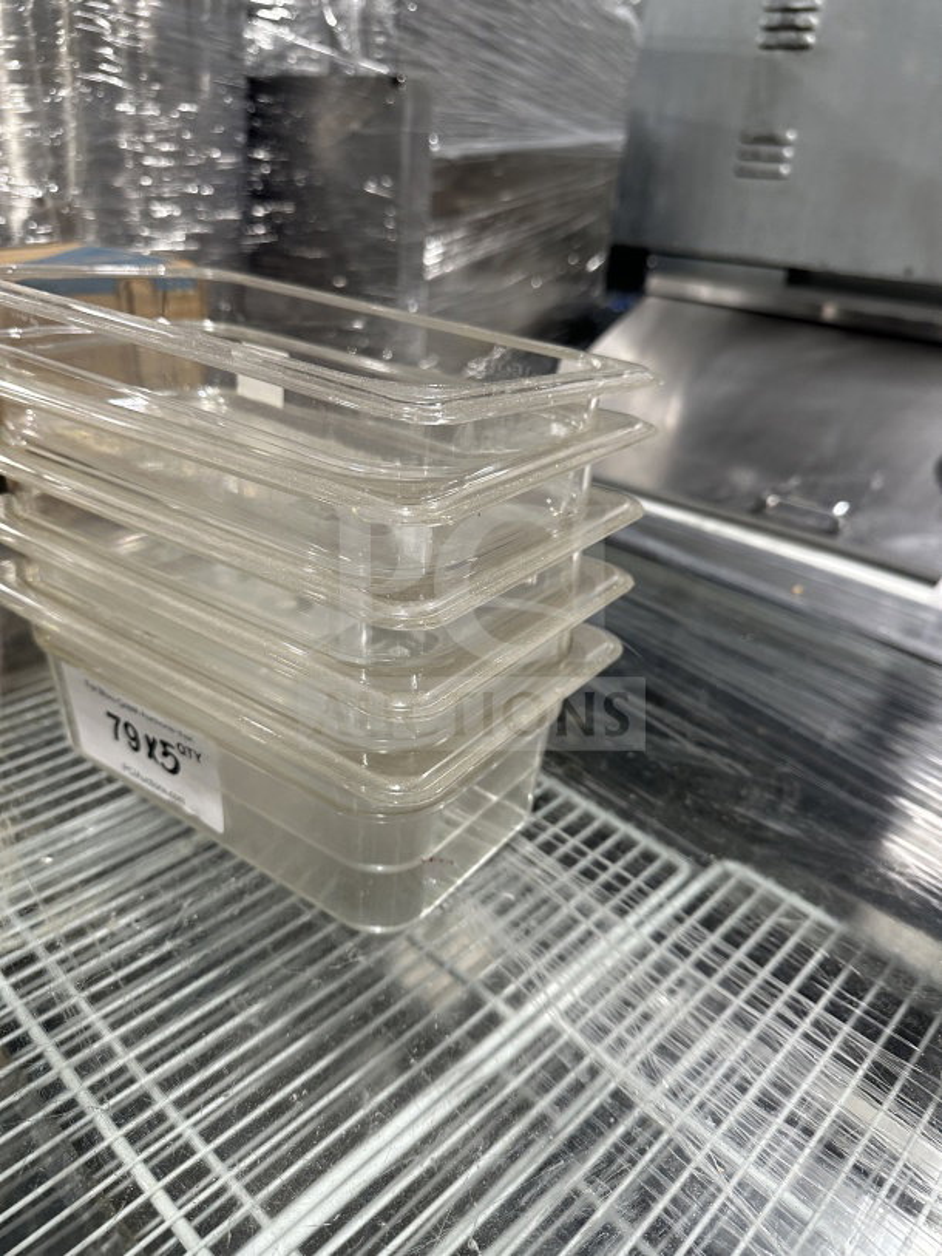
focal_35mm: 24
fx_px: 871
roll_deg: -3.2
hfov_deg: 56.8
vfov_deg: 71.6
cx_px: 471
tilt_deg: -26.1
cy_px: 628
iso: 250
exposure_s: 1/120
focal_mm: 6.86
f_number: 1.78
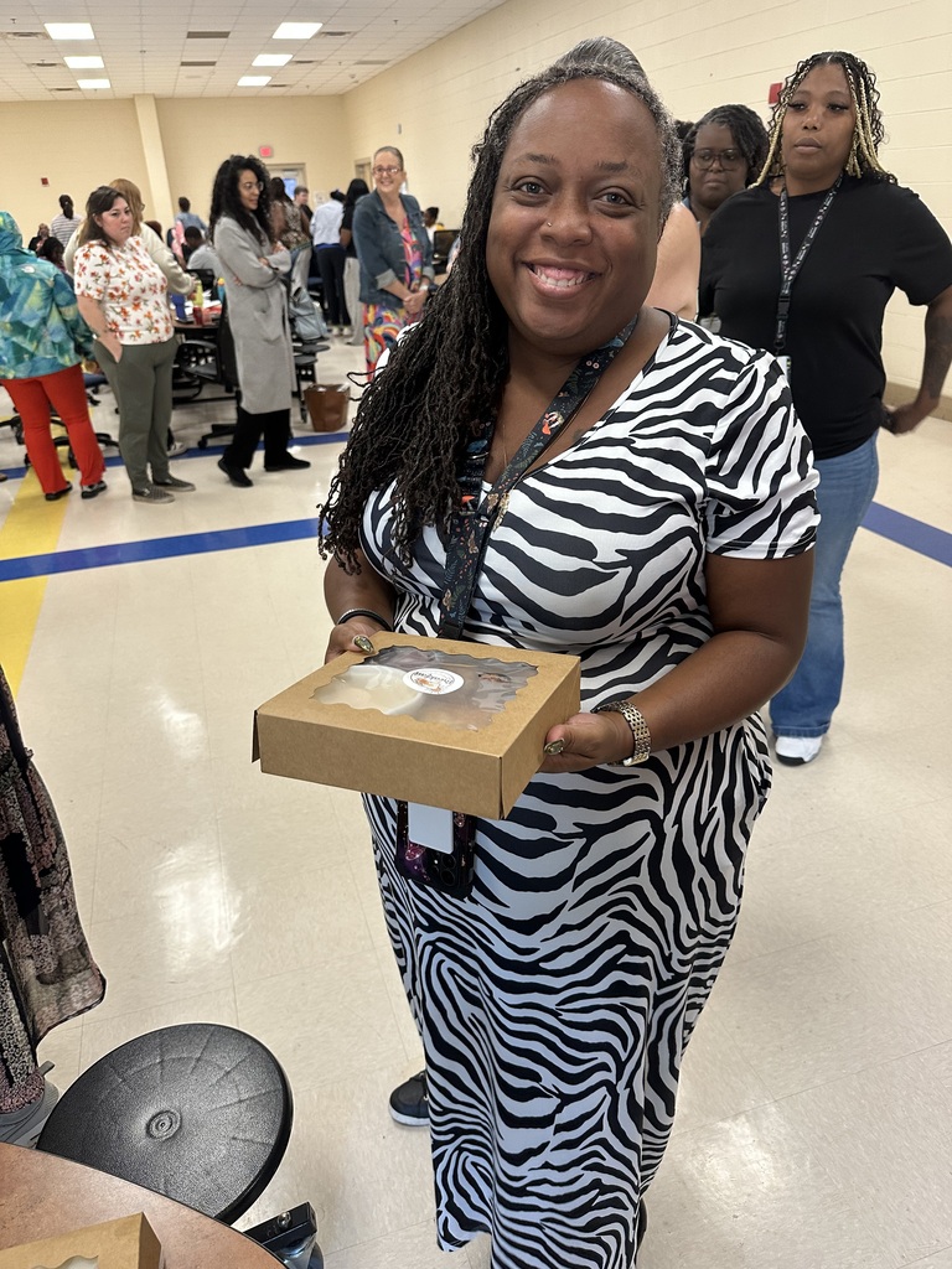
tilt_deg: -25.5
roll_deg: +2.2
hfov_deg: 56.8
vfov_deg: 71.6
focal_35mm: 24
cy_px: 634
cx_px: 476
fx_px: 880
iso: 250
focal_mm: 6.86
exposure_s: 1/60
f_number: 1.78
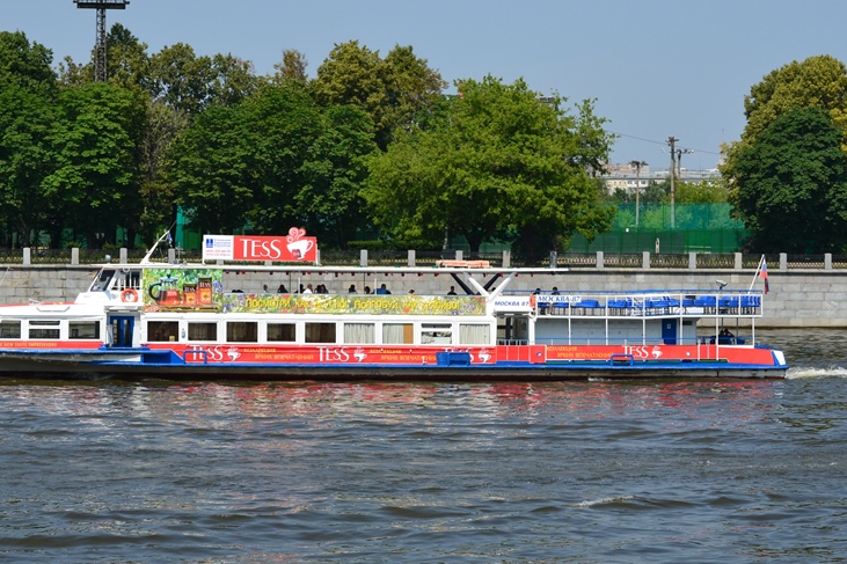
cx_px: 396
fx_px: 2390
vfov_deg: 13.5
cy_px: 288
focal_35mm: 102
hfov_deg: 20.1
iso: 400
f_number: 11
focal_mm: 55
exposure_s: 1/500
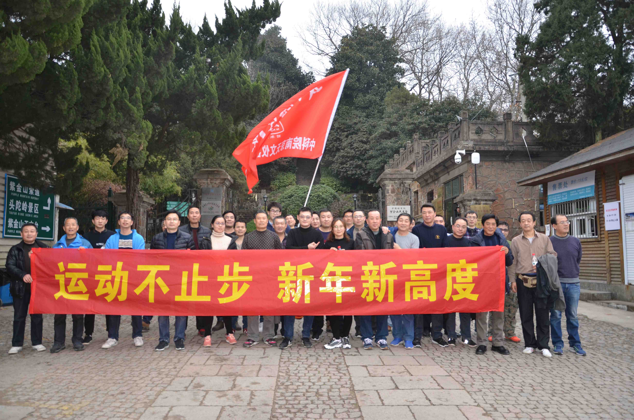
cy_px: 210
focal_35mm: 27
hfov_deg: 67.5
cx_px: 317
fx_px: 475
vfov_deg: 47.7
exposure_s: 1/125
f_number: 3.5
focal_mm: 18
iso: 320
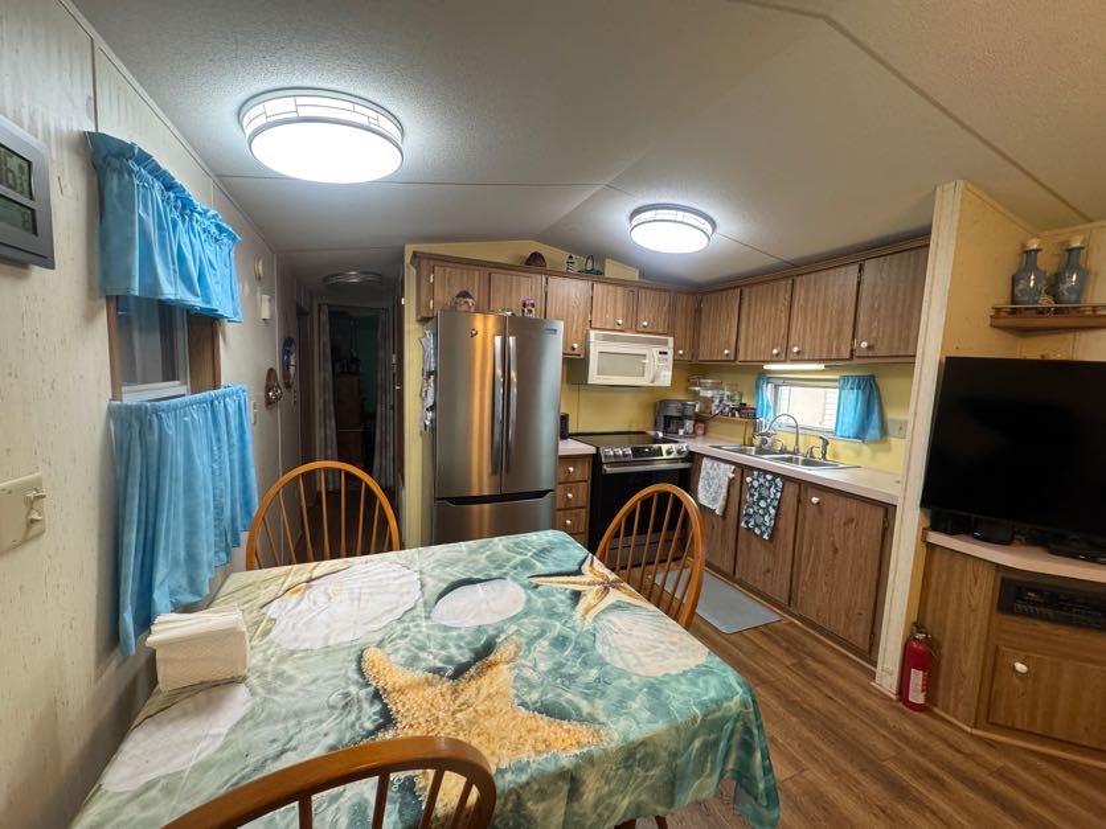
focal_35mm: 14
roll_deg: -2.1
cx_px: 553
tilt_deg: -6.2
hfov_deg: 102.1
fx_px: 447
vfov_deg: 85.7
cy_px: 414
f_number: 2.2
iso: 320
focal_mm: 2.22
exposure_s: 1/120
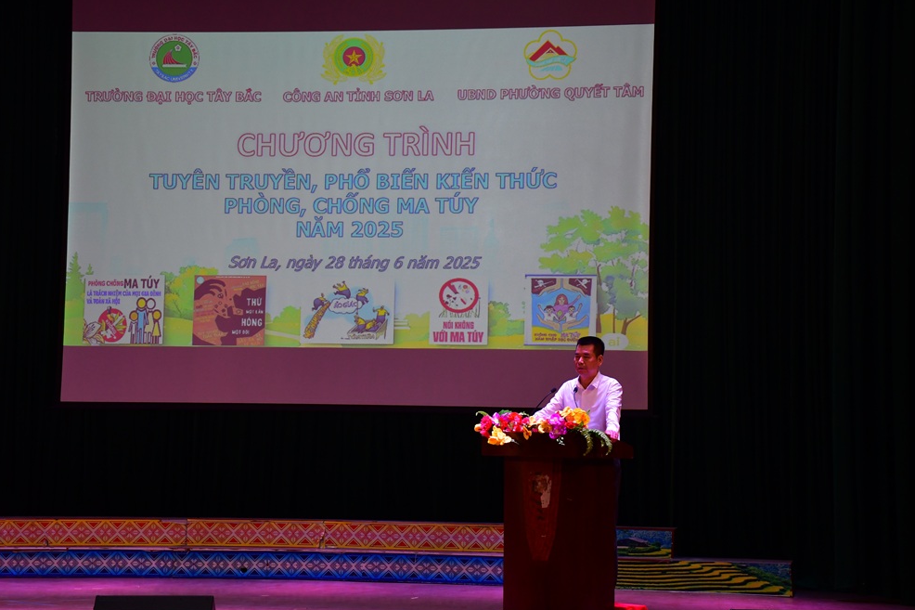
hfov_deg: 27.7
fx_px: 1855
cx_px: 458
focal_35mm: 73
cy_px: 305
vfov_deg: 18.7
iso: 1250
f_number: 8
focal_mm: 48
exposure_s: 1/60
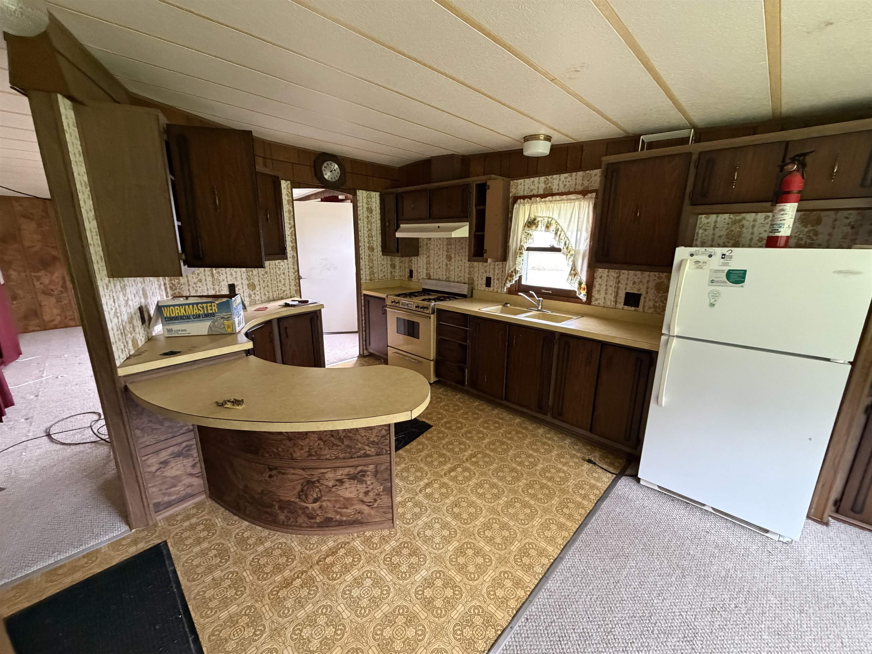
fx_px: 353
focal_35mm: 14
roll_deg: -0.6
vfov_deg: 85.7
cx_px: 436
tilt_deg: -12.9
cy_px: 327
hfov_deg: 102.1
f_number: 2.2
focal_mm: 2.22
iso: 640
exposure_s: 1/60
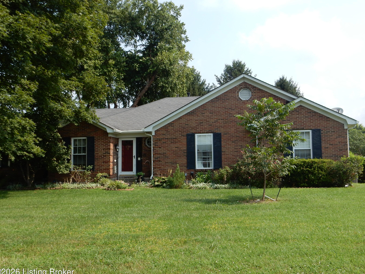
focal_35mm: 40
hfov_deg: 46.8
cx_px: 197
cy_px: 134
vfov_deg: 36.0
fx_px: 422
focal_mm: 6.4
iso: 125
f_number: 4
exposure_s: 1/800
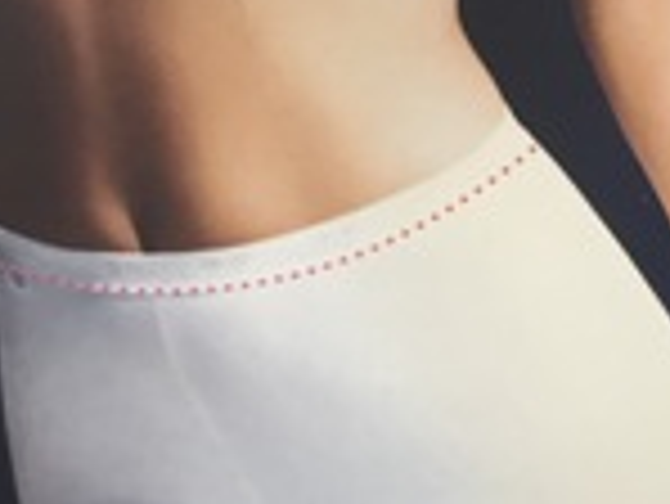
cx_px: 594
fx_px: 2266
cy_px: 549
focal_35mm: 117
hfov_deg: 16.6
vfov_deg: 12.5
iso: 40
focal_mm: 4.15
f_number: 2.2
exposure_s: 1/33
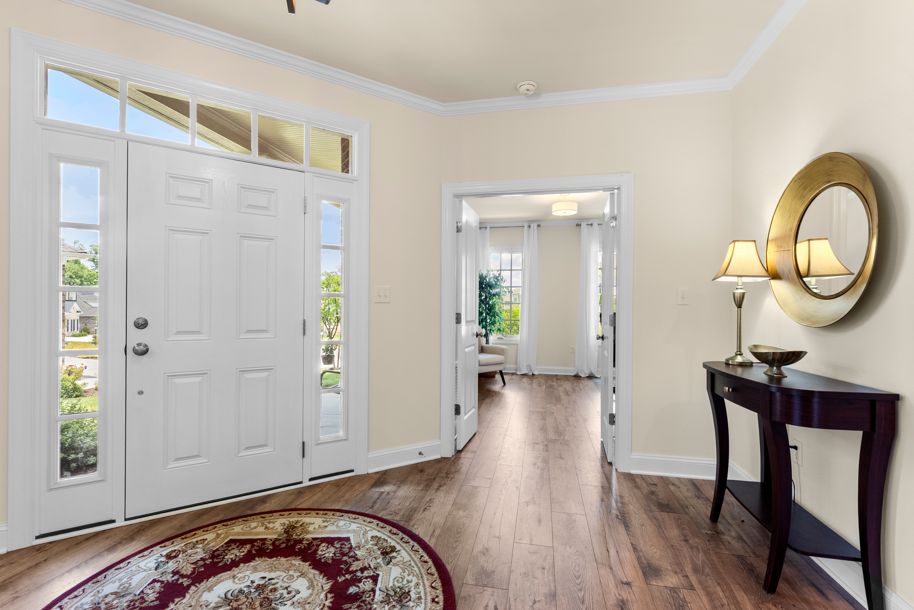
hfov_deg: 96.4
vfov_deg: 73.4
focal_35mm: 16
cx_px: 457
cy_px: 305
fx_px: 409
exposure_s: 1/13
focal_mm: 16.1
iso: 1250
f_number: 9
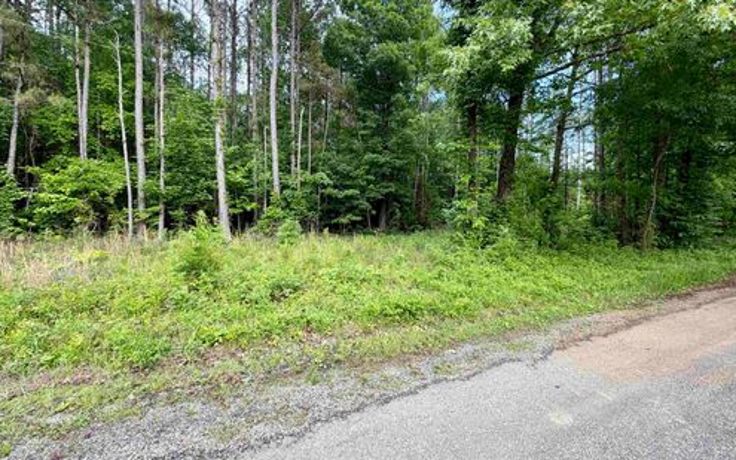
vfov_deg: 74.7
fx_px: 301
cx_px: 370
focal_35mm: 15
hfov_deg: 101.5
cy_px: 217
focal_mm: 2.22
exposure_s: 1/121
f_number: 2.2
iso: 64
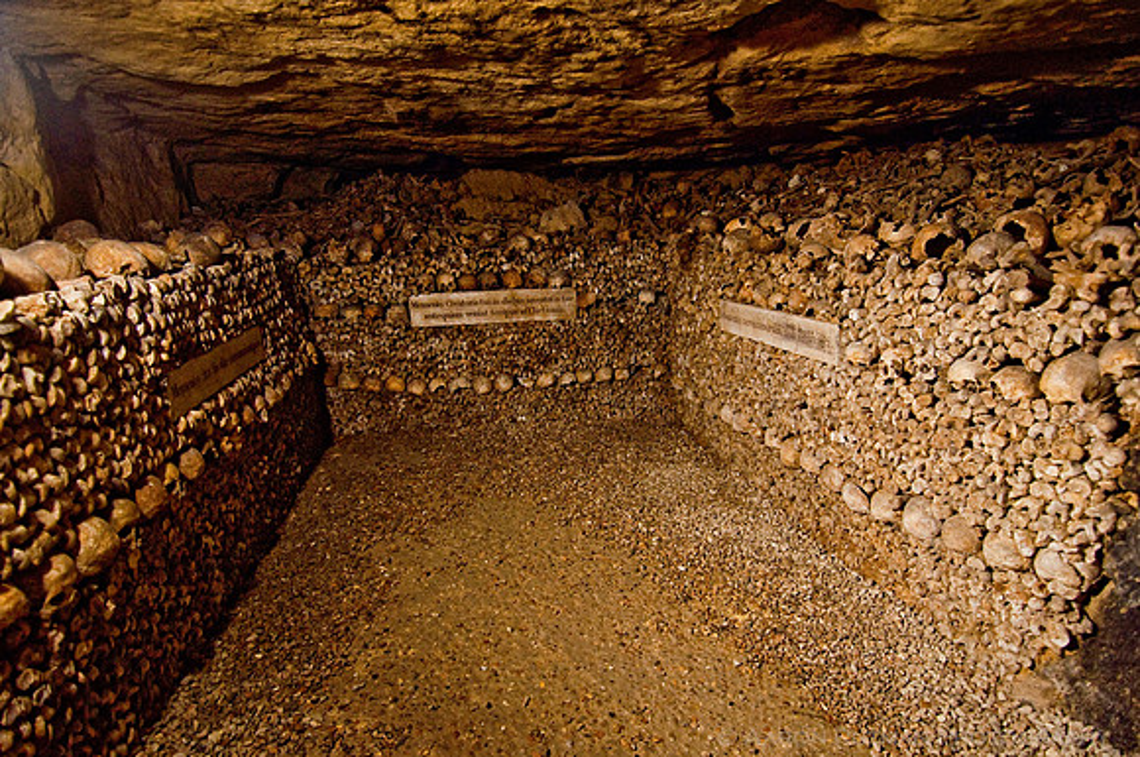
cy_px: 378
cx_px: 570
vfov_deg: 67.2
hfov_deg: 90.1
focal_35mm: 18
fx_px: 569
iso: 200
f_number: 4
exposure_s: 1
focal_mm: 12
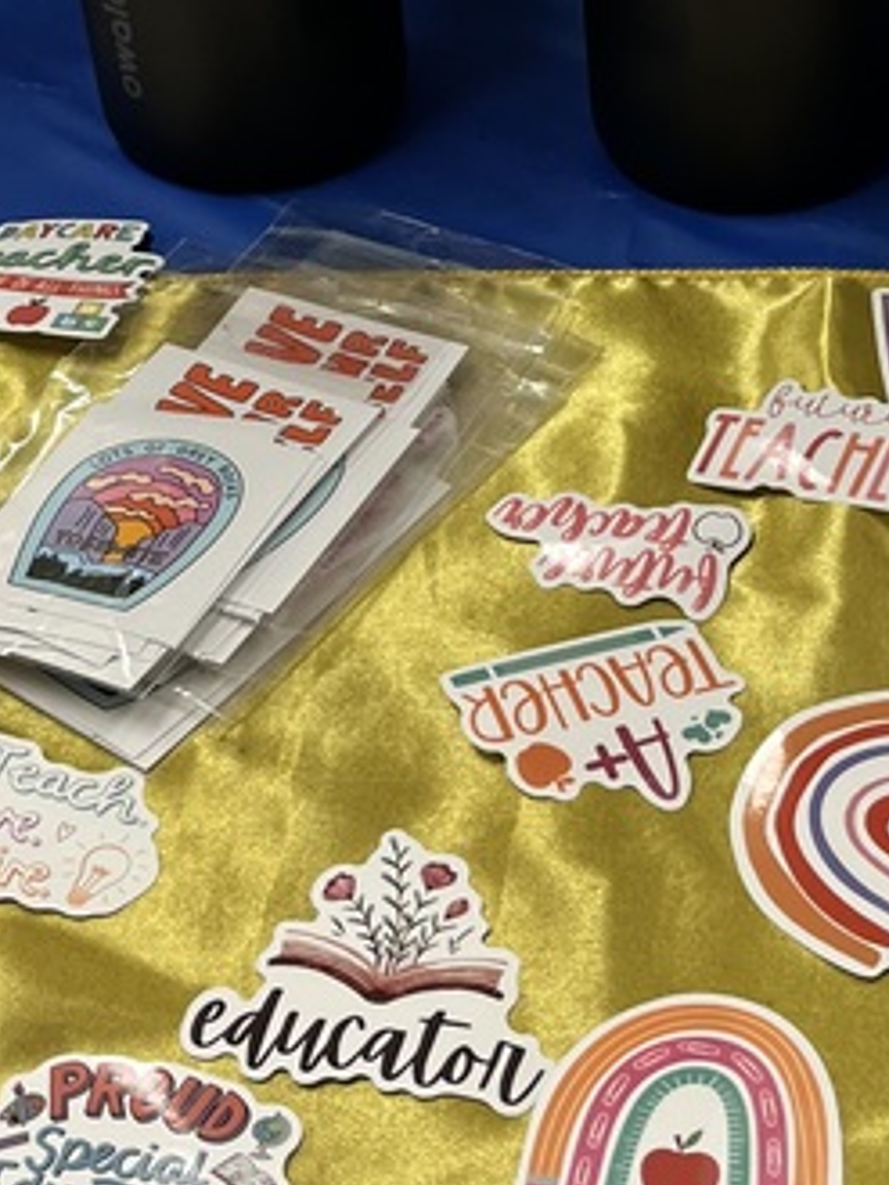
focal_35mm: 81
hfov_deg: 18.2
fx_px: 2772
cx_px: 612
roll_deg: +5.3
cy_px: 83
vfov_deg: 23.4
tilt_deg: -35.1
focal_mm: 5.1
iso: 80
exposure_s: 1/60
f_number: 1.6
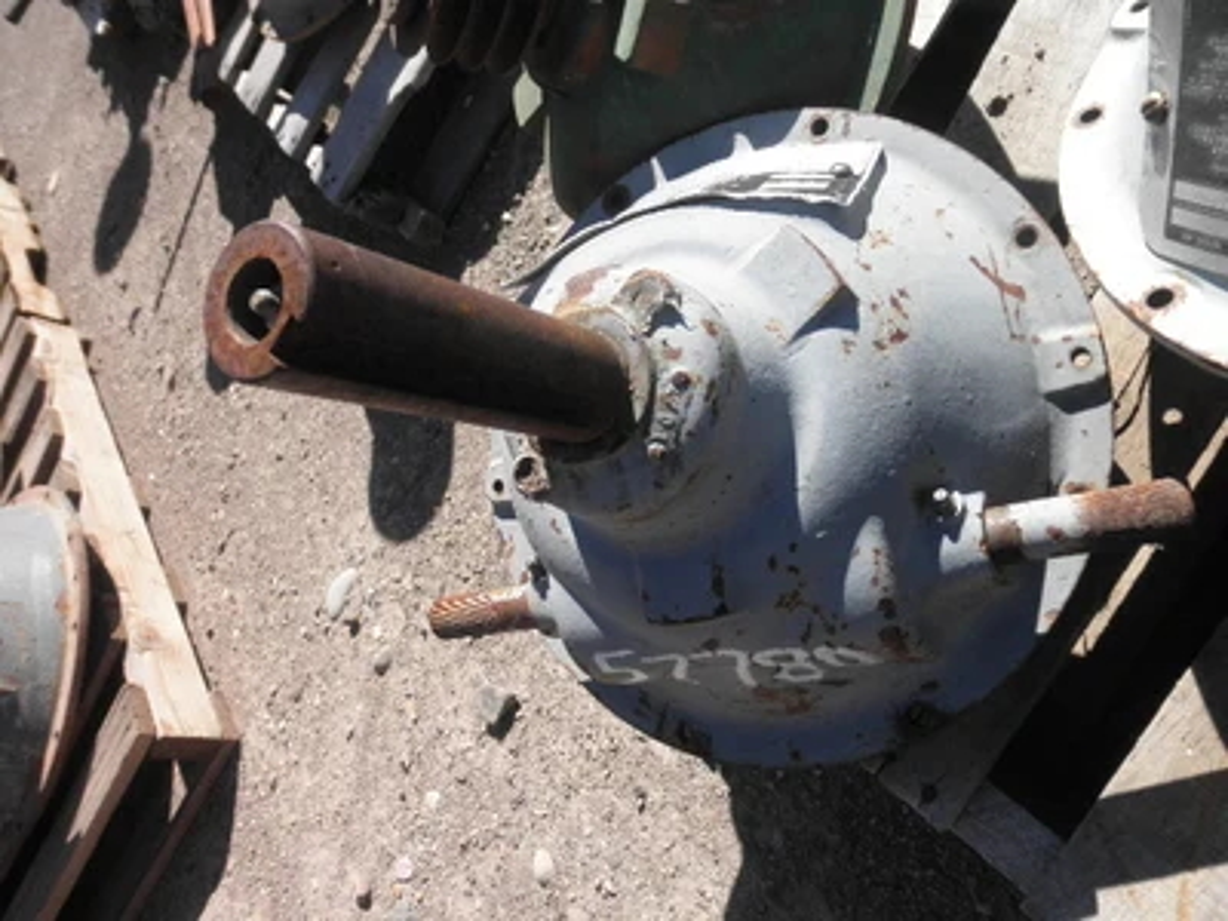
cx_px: 614
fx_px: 993
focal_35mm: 28
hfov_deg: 63.4
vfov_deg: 49.7
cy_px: 460
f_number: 8.5
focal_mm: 5
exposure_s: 1/80
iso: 64
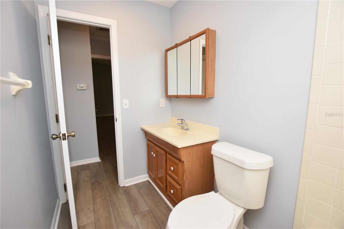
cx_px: 172
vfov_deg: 77.3
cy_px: 114
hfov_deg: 100.4
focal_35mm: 15
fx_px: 143
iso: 200
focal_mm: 10
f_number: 4
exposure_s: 1/60
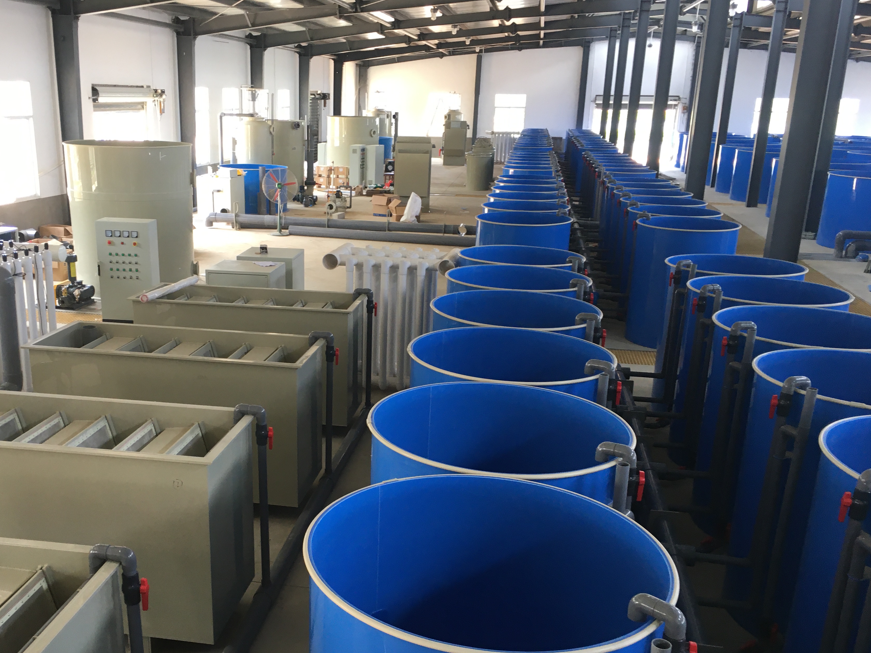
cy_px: 384
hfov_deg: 52.3
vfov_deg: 40.6
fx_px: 881
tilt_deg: -17.7
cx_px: 350
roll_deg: -0.7
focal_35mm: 35
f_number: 2.2
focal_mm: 4.15
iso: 25
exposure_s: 1/33
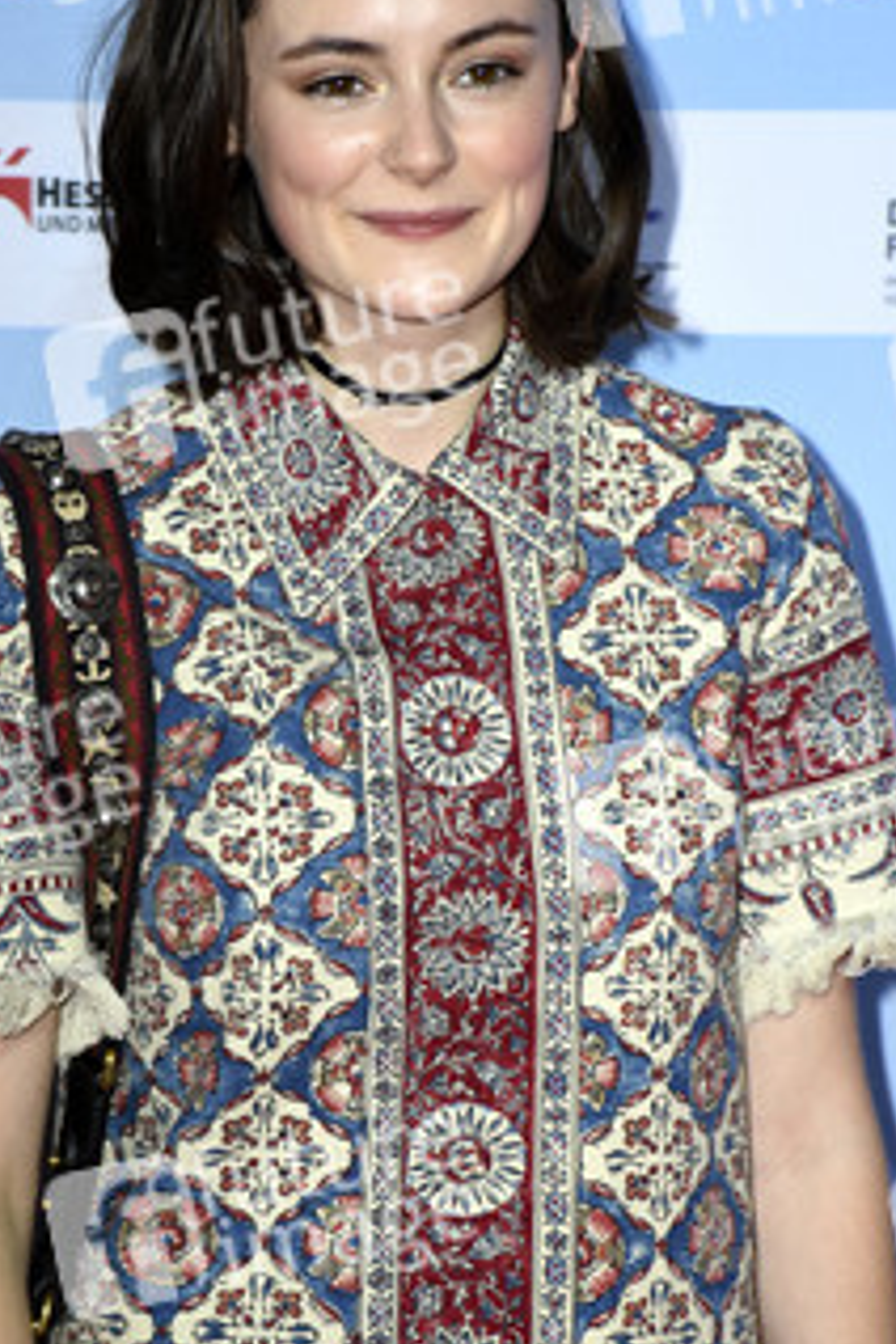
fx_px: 9146
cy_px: 583
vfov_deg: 8.4
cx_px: 385
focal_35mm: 245
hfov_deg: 5.6
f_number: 5.6
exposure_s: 1/160
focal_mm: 130
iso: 400
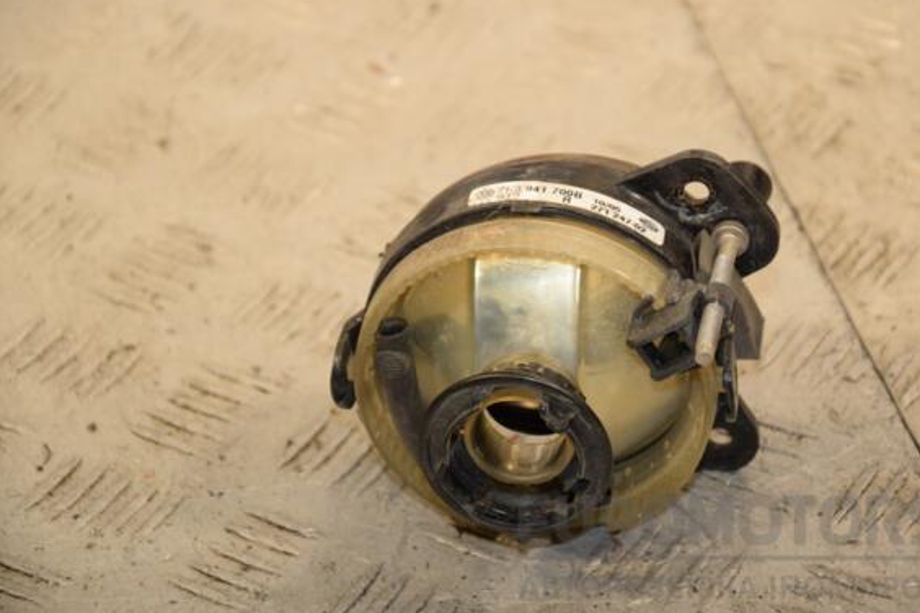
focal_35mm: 168
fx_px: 4281
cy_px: 303
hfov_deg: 12.3
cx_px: 488
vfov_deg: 8.2
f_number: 6.3
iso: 800
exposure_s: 1/200
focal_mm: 105
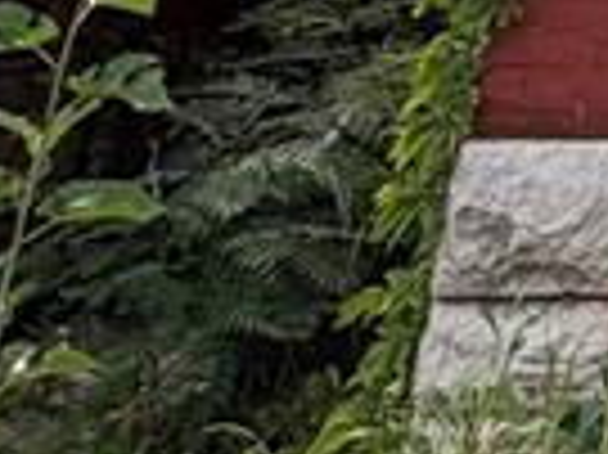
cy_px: -872
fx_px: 1860
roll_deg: -1.4
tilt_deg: +20.8
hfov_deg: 13.5
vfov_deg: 10.4
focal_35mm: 106
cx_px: 1464
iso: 25
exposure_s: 1/1050
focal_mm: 2.22
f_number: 2.2
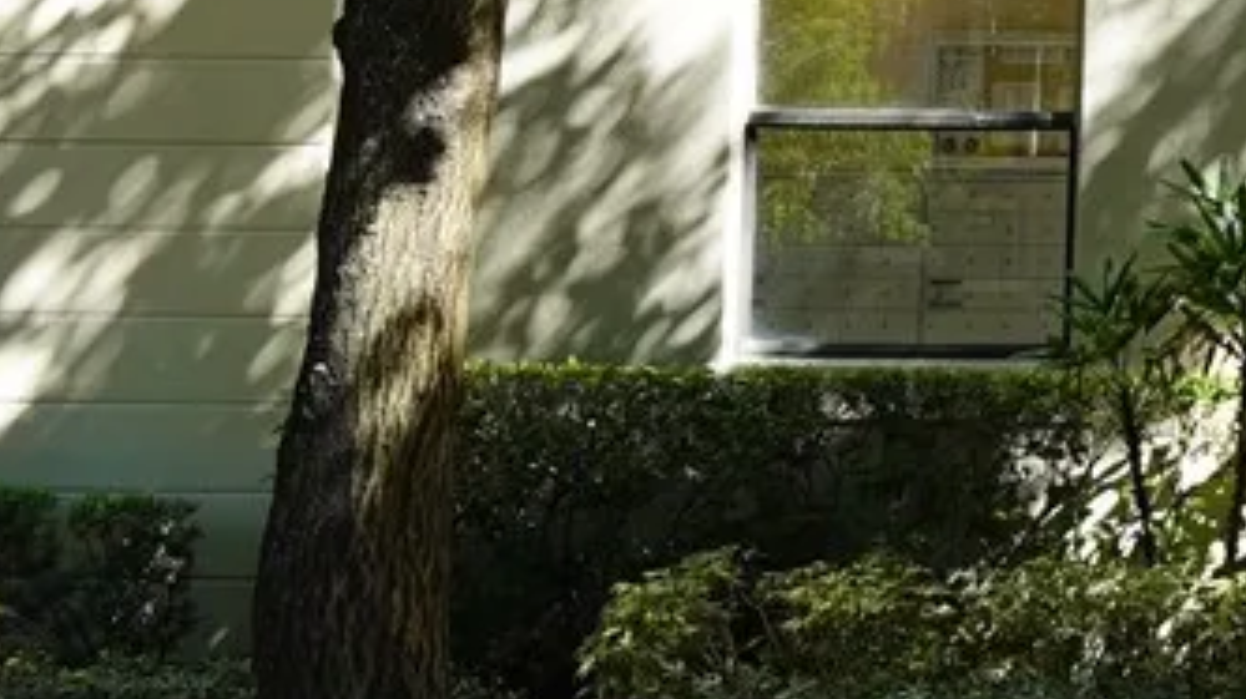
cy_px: -398
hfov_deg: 13.7
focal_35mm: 144
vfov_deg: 8.2
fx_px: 4756
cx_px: 2041
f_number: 5.6
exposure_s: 1/80
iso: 100
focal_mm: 18
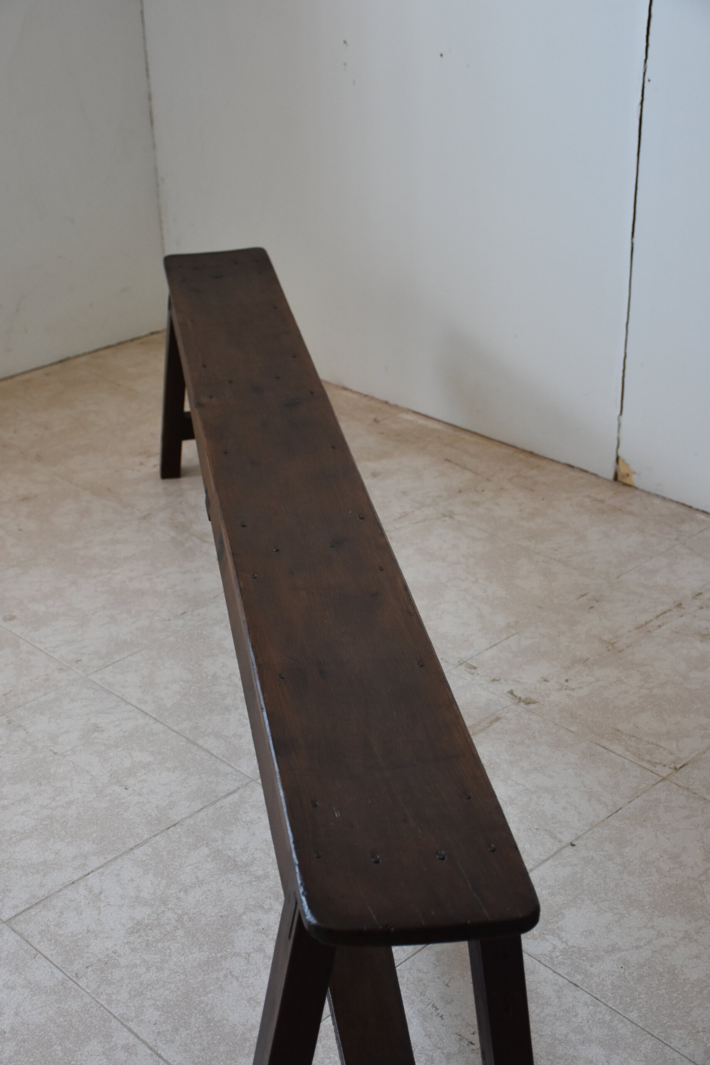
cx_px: 355
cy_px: 532
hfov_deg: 25.8
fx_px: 1553
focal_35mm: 52
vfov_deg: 37.8
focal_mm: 35
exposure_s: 1/80
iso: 800
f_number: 4.2
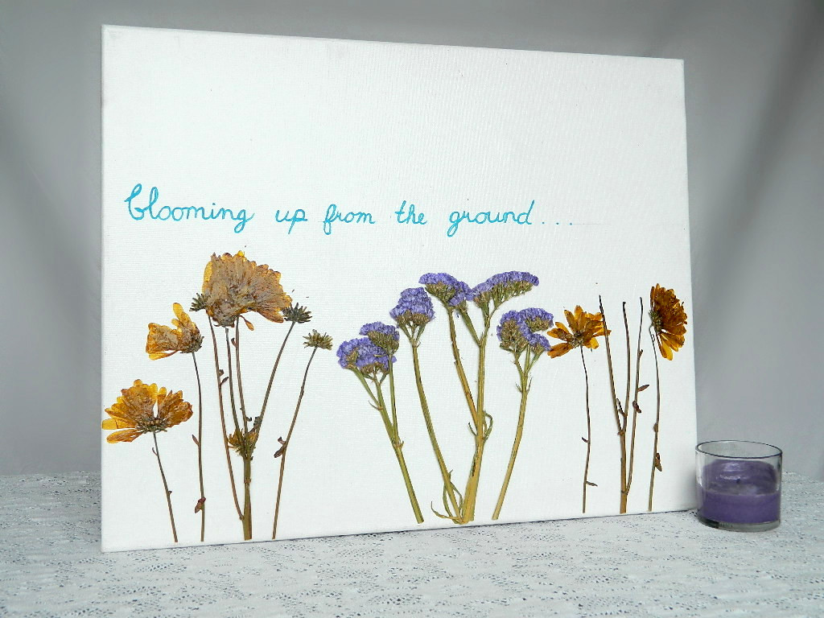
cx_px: 412
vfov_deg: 35.1
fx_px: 976
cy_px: 309
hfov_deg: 45.8
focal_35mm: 41
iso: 80
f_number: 3.5
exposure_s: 1/160
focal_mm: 7.3
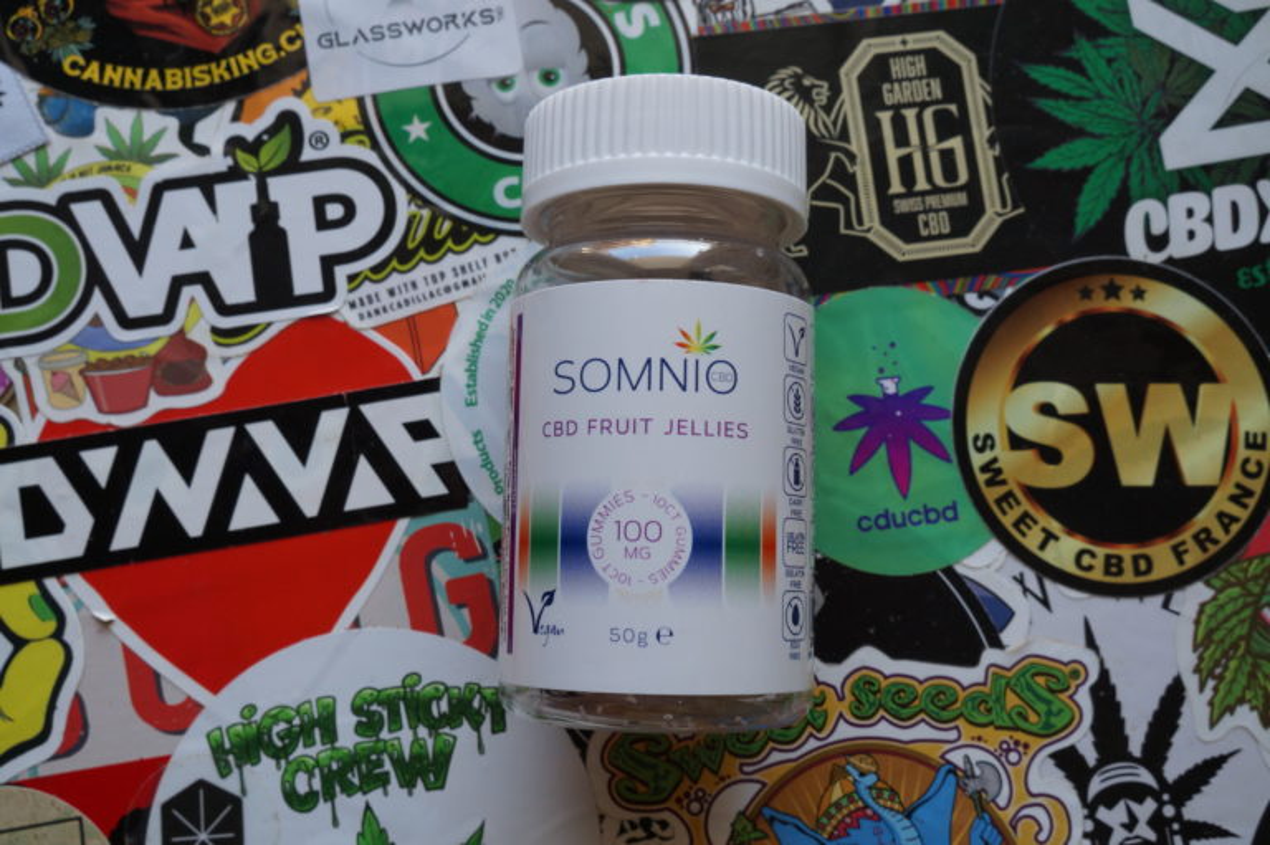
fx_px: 1269
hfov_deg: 53.2
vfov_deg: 36.8
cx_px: 635
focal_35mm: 36
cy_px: 422
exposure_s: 1/30
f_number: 11
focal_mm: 24
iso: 400
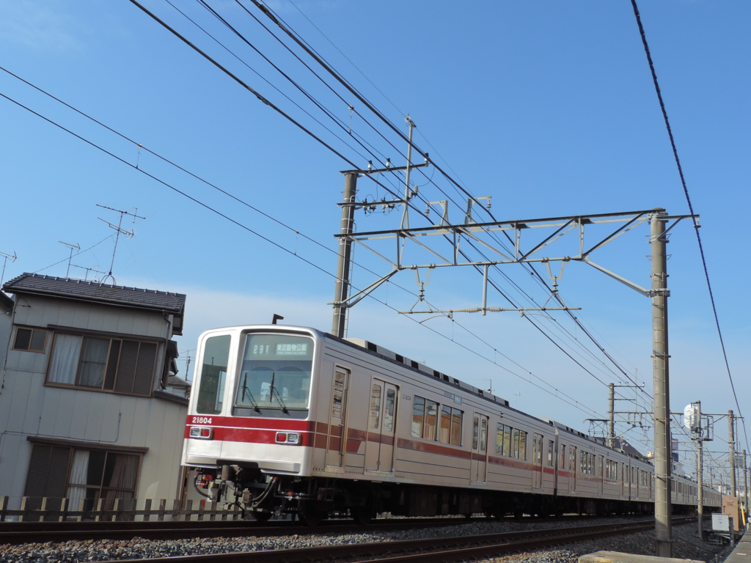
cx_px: 376
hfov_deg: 52.6
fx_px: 759
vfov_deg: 40.7
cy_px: 282
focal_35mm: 35
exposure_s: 1/640
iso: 100
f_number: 4.6
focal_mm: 6.2
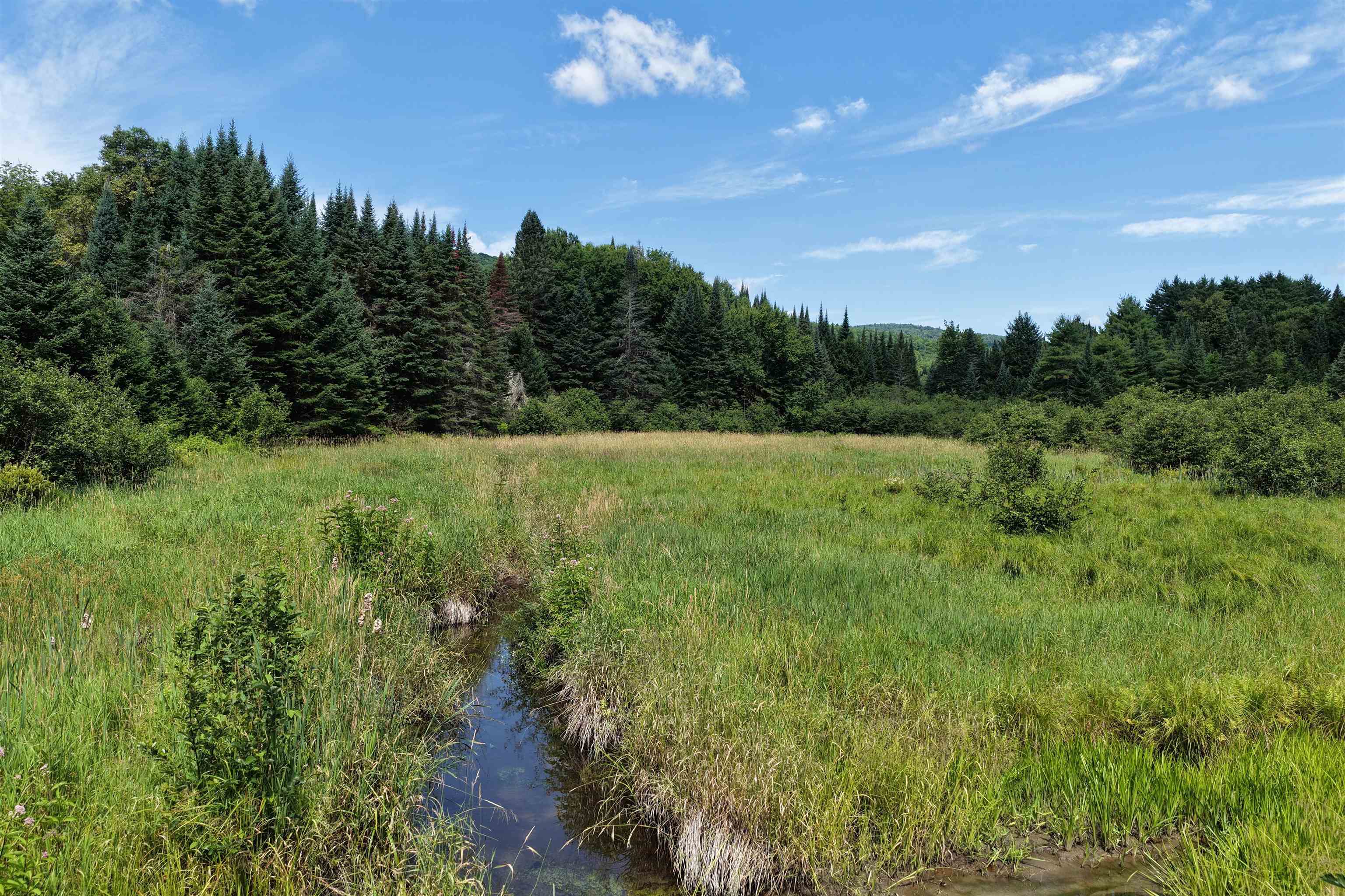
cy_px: 448
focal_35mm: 28
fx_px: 1046
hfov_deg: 65.5
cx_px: 672
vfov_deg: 46.4
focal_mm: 14.45
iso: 130
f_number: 2.8
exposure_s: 1/1250
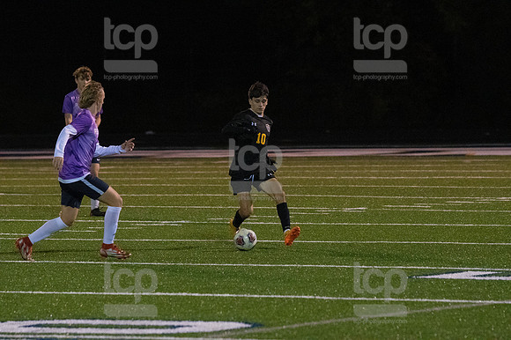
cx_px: 256
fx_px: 4256
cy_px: 170
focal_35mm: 300
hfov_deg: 6.9
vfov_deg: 4.6
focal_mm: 200
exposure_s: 1/1250
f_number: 4.5
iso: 6400
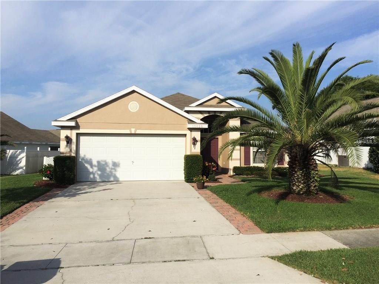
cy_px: 142
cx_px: 190
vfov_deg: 48.2
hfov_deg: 61.7
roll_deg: -0.4
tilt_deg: +1.8
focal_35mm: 29
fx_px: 318
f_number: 2.2
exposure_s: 1/3968
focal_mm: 4.15
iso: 32
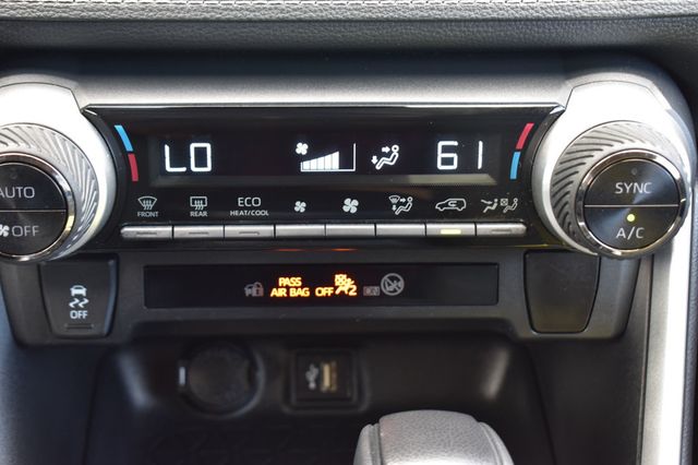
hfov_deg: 29.3
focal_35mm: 69
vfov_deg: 19.7
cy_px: 232
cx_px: 349
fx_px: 1337
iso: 500
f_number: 6.3
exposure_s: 1/15
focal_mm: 46
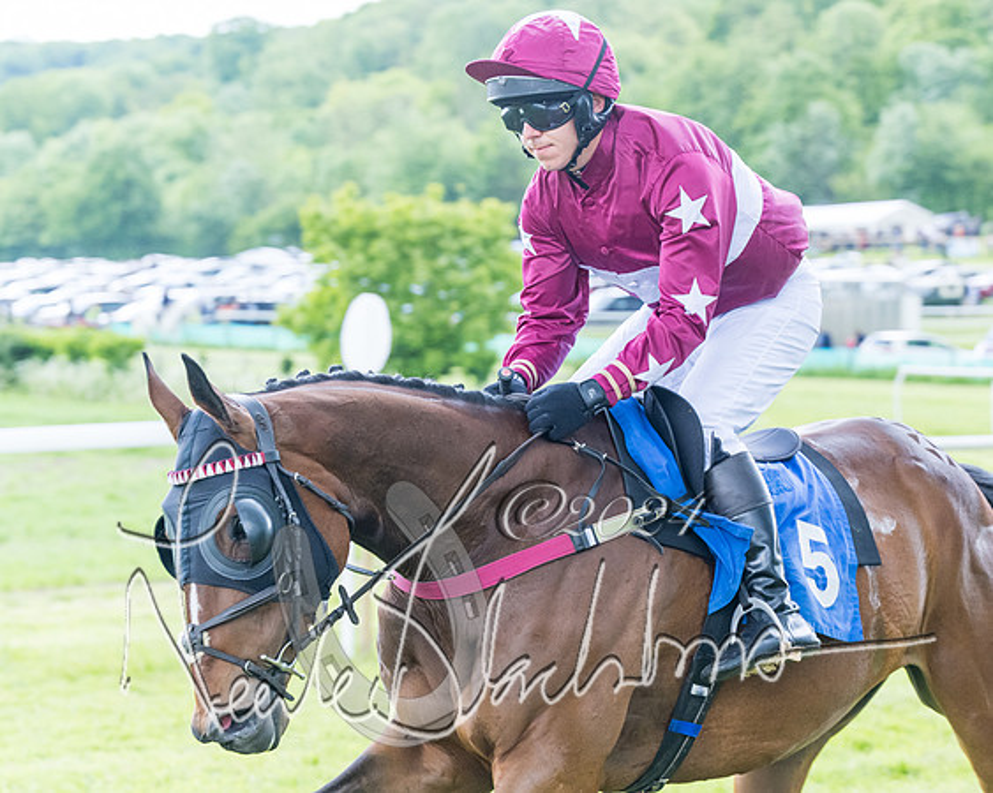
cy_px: 465
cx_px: 656
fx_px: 3582
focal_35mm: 122
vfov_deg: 12.6
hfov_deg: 15.8
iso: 800
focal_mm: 70
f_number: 4
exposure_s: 1/640
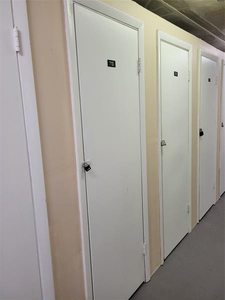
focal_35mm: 26
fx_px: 225
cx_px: 112
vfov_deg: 67.3
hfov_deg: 53.1
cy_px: 150
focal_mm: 5.4
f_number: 1.8
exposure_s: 1/120
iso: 250
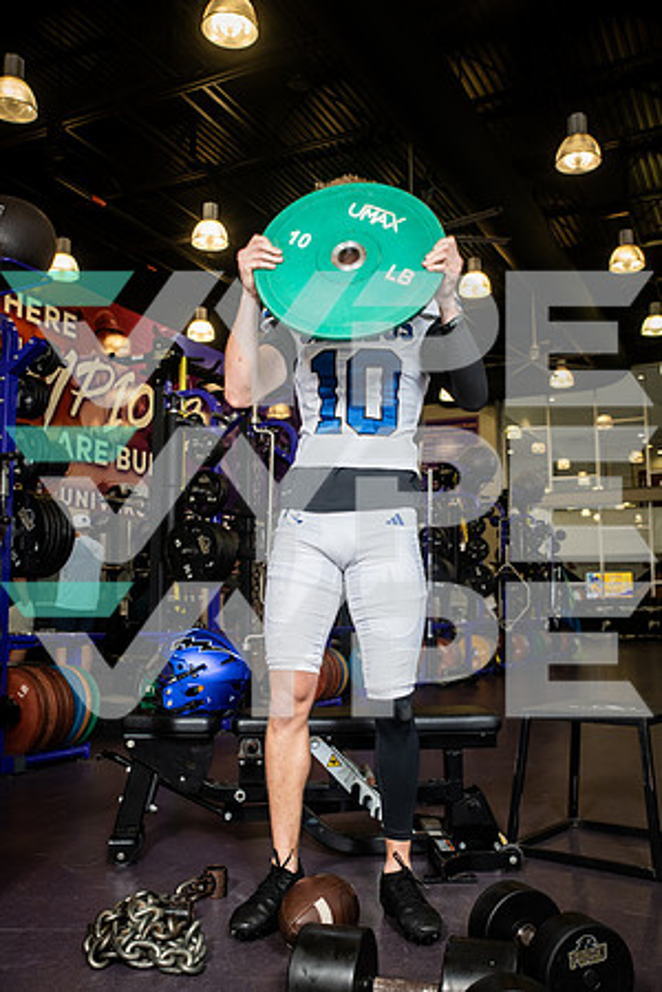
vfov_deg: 55.8
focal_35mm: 34
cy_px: 496
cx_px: 331
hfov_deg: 38.9
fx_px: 938
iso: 500
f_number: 5.6
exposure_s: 1/250
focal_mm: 34
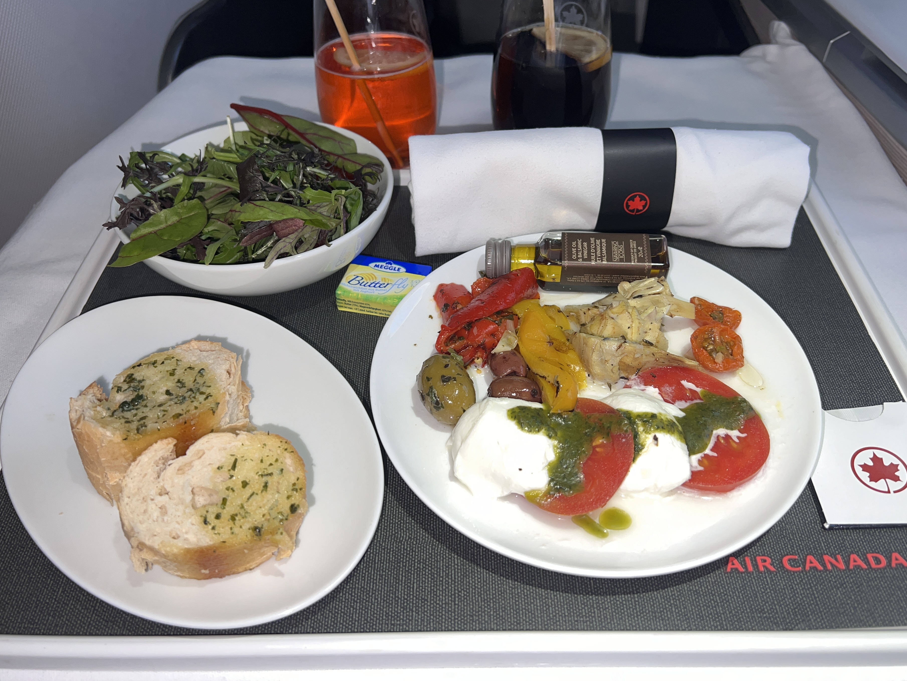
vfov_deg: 48.1
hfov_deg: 61.6
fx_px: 760
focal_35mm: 29
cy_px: 303
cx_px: 473
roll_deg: +2.6
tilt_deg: -39.1
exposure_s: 1/63
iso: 40
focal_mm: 5.7
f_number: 1.5
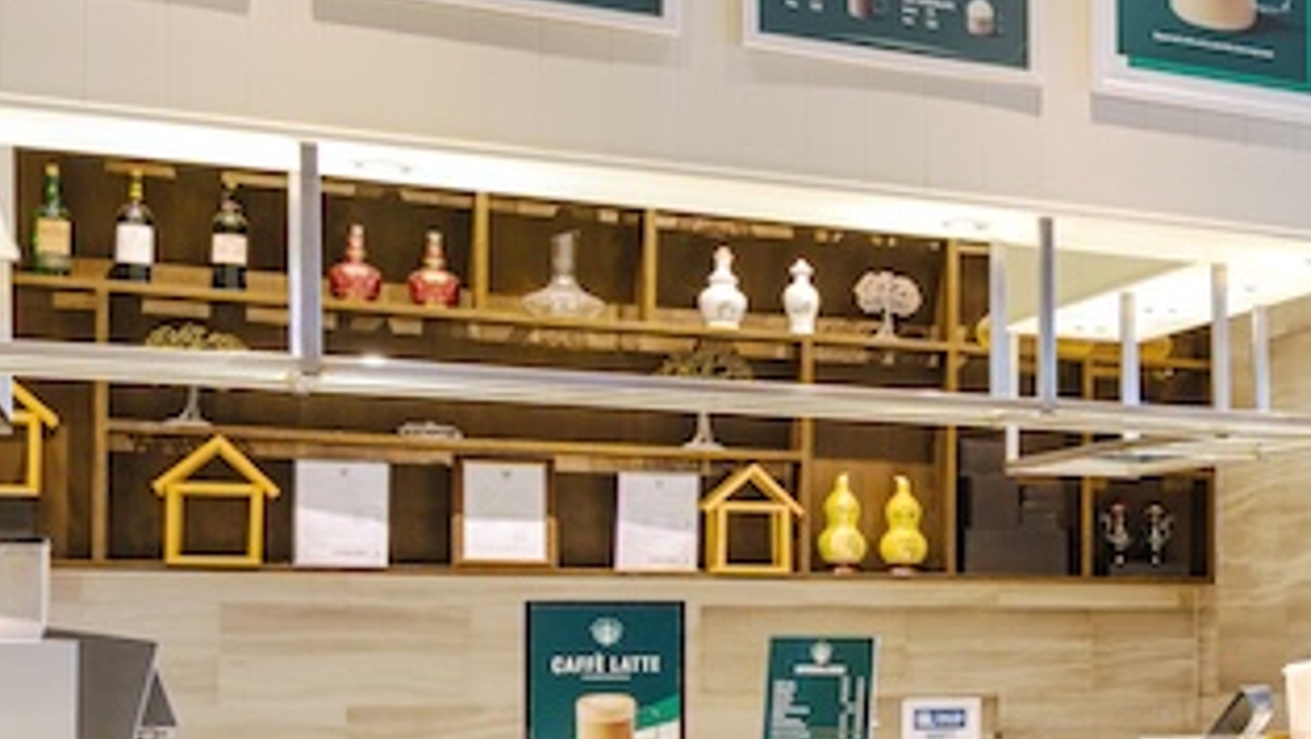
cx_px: 1916
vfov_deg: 18.8
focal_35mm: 64
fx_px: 2226
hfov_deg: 25.5
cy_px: 511
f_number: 8
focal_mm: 16
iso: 100
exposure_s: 1/5
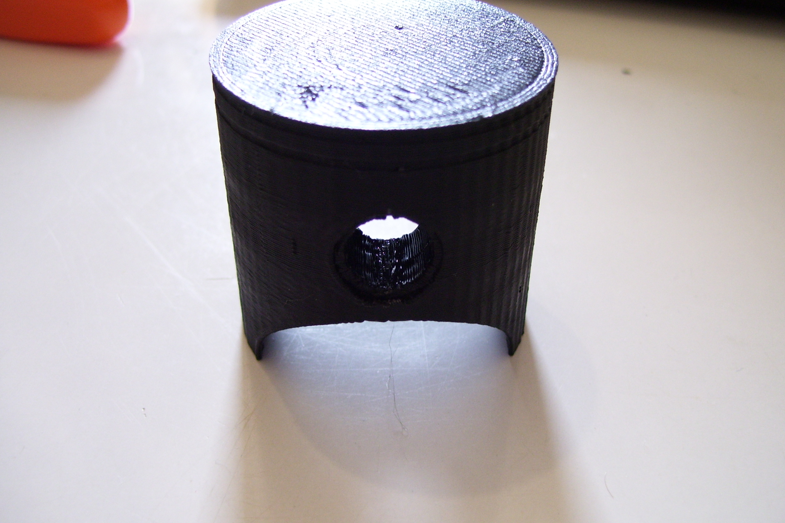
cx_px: 389
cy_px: 259
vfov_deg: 34.2
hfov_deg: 49.6
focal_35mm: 39
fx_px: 850
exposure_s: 1/20
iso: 160
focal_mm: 6
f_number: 2.7
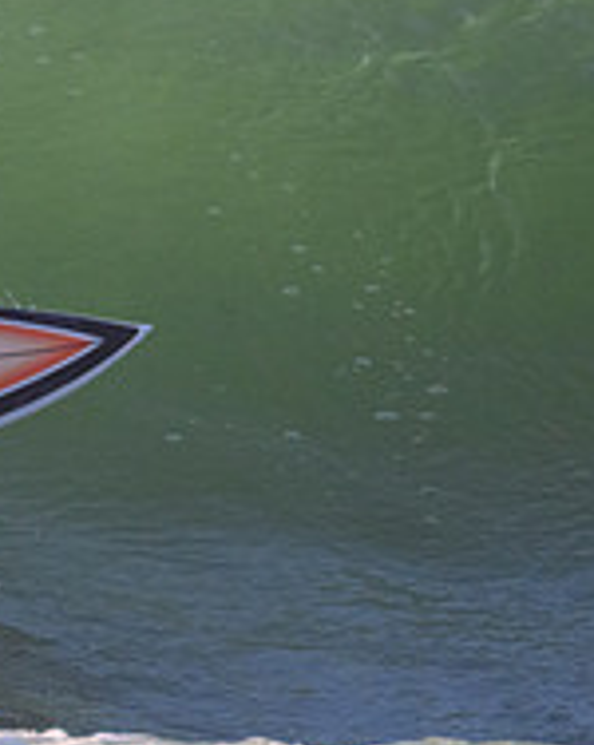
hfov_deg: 0.7
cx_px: -495
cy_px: 172
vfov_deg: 0.8
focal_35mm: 2318
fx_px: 51021
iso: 3600
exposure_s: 1/2000
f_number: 11
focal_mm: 800
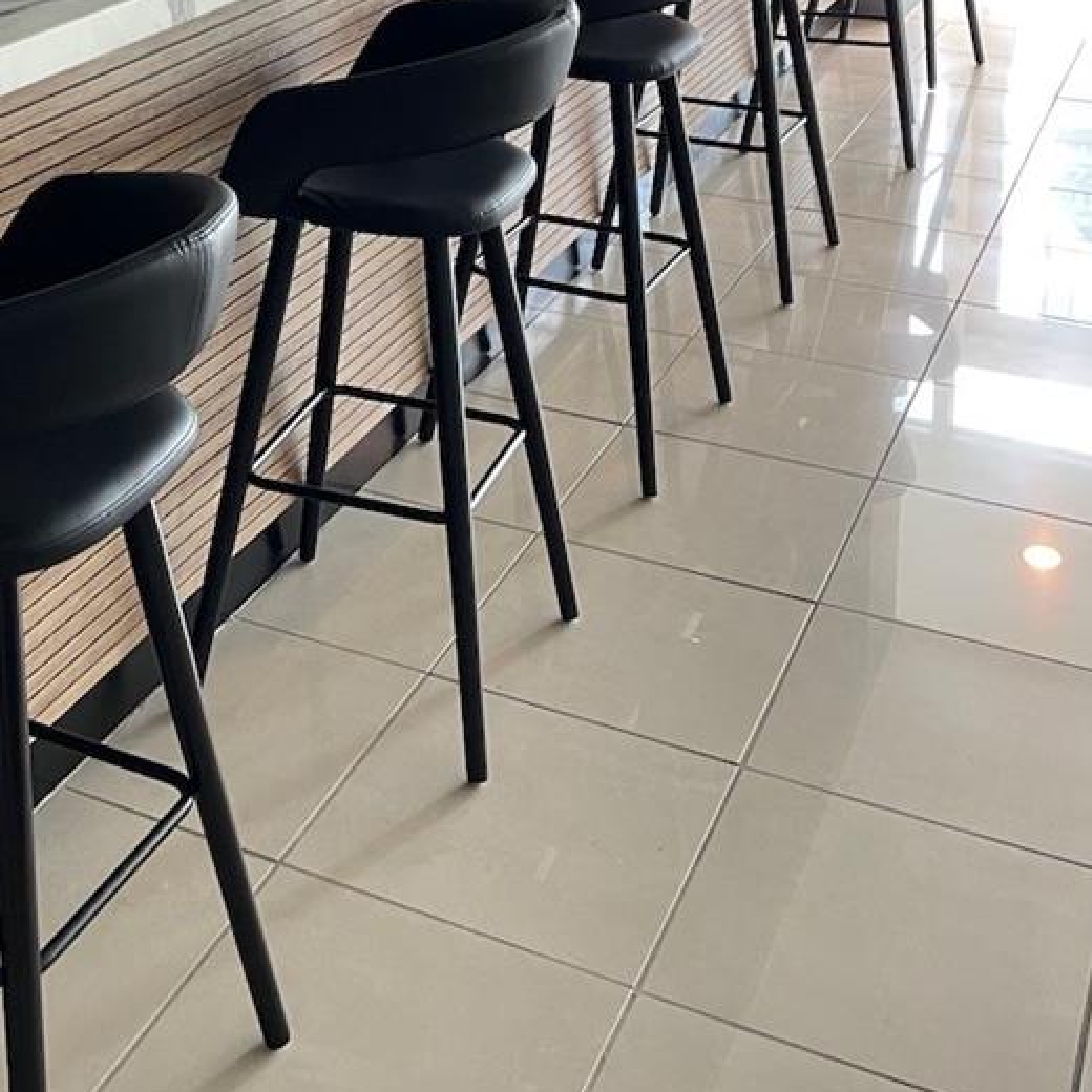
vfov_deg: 29.3
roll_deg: -0.4
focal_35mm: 53
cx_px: 307
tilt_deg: -10.1
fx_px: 1892
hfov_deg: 31.8
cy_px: -90
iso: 160
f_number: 1.6
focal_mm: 4.2
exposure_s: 1/60
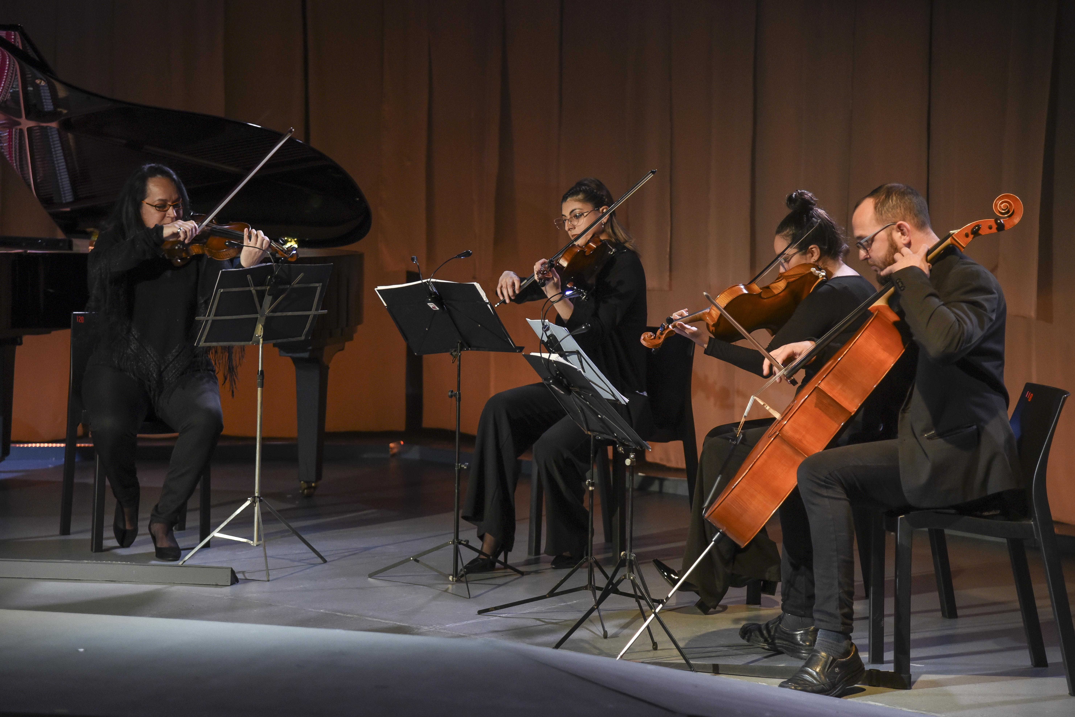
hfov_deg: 20.8
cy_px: 358
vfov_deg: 14.0
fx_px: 2927
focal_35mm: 98
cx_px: 538
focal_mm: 98
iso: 1600
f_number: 4
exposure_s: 1/100
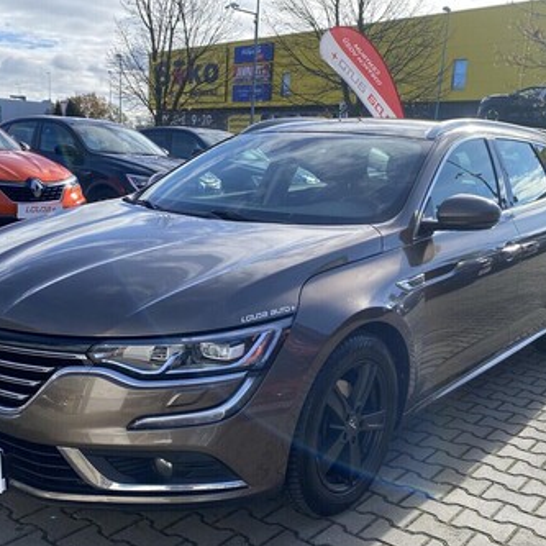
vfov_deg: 43.7
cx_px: 256
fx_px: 678
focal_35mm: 38
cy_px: 325
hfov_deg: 43.8
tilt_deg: -14.5
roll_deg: -3.4
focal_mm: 4.25
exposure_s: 1/1182
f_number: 1.8
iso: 32
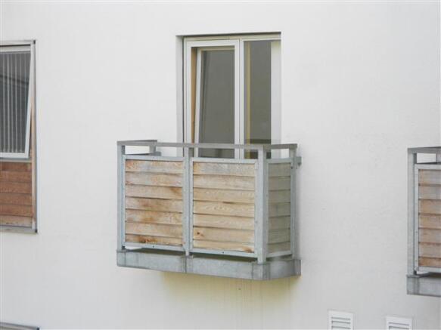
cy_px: 165
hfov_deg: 17.4
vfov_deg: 13.1
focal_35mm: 113
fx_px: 1439
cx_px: 220
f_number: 6
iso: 125
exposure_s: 1/60
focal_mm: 20.1
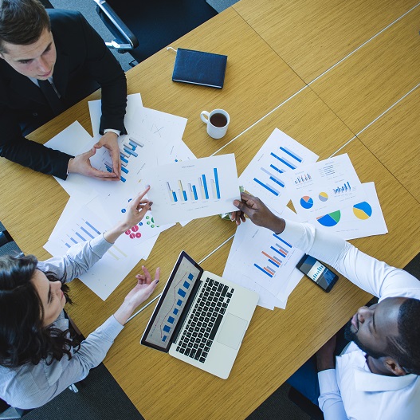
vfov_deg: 52.5
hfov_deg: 52.5
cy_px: 212
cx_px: 217
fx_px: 426
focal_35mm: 31
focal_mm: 24
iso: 500
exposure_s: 1/125
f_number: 3.5
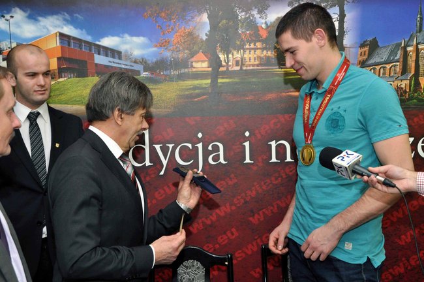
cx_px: 212
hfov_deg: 41.2
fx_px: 565
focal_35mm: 48
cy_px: 141
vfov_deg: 28.0
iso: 1250
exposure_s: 1/60
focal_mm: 32
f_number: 13
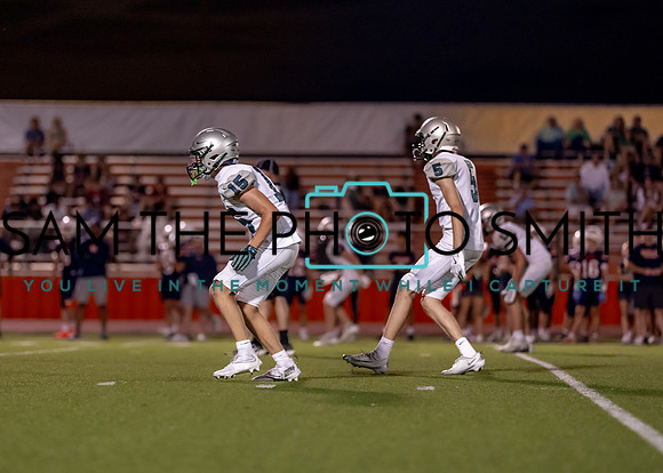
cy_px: 231
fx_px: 3572
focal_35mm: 190
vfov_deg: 7.6
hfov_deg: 10.6
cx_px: 260
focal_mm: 135
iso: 1600
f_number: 1.8
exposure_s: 1/1000
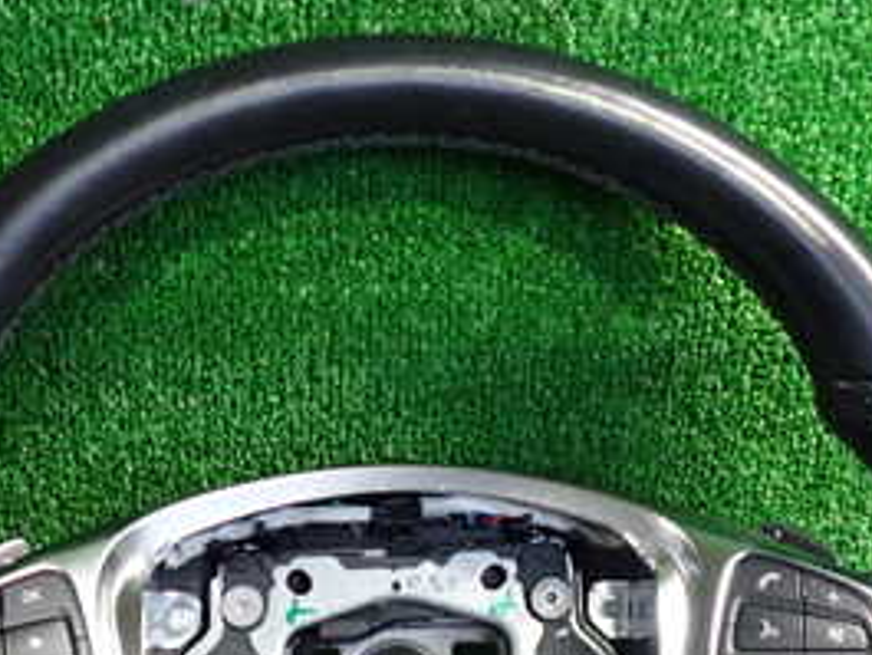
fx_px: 1714
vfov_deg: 20.9
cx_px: 378
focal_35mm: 68
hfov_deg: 28.5
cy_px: 652
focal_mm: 5.4
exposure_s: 1/30
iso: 640
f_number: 2.3
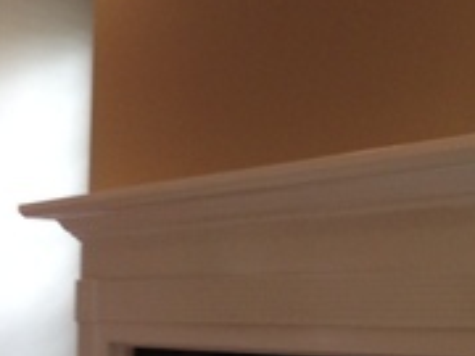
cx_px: -15
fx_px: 1674
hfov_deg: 15.8
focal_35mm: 122
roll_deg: -0.9
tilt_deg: -2.9
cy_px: 456
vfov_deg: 11.8
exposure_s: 1/20
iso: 50
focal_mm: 4.12
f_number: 2.4
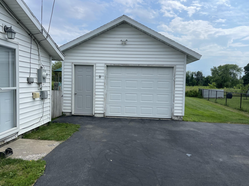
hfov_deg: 67.3
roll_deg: -1.6
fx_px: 187
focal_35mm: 26
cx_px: 124
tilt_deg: -4.6
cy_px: 93
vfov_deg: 53.1
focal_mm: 5.1
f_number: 1.6
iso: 32
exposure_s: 1/4049
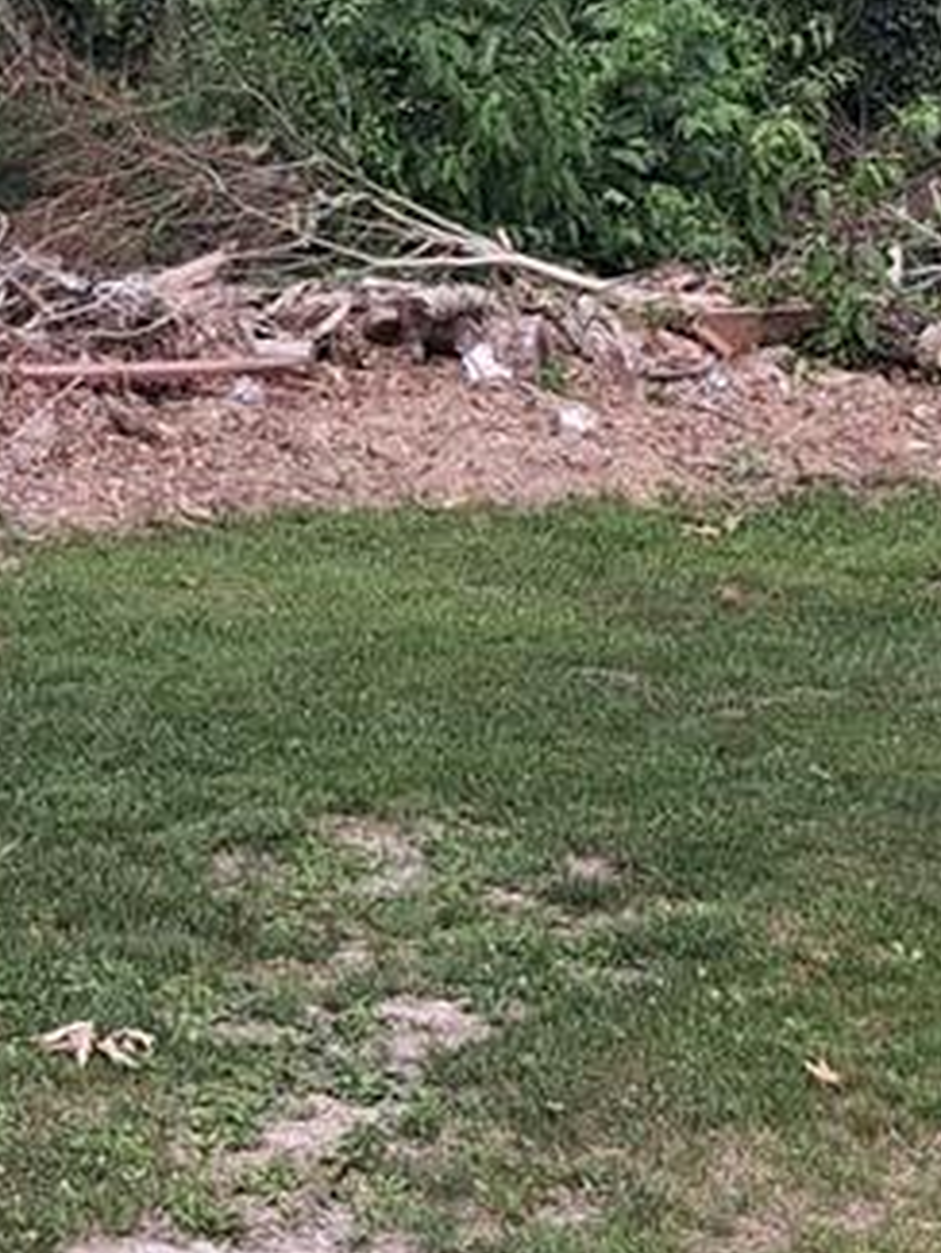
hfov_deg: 11.8
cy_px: 158
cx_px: -220
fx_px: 4455
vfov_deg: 15.8
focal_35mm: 123
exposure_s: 1/305
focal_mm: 3.98
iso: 25
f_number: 1.8
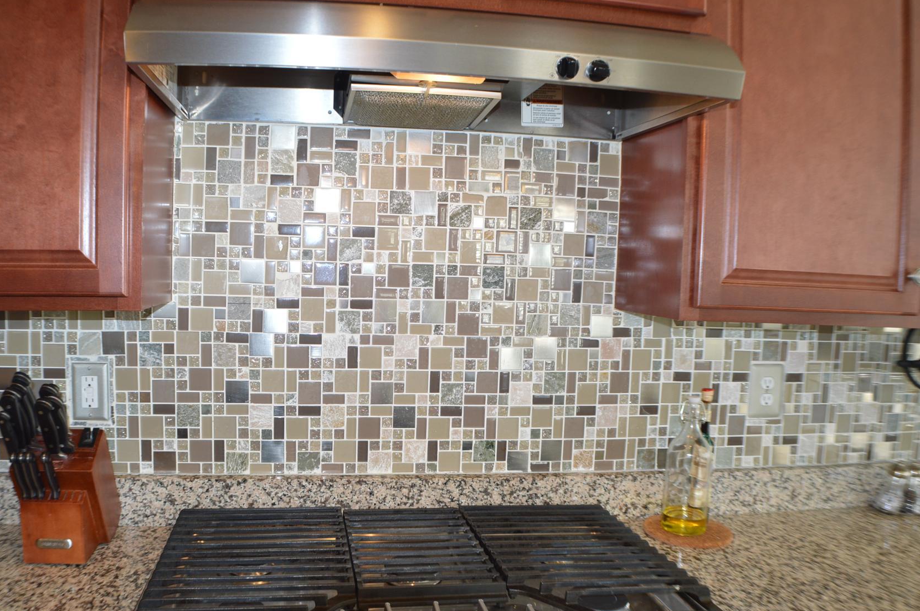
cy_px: 319
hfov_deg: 51.7
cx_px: 388
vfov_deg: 35.9
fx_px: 945
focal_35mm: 37
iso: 400
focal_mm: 20
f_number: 3.8
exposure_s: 1/60
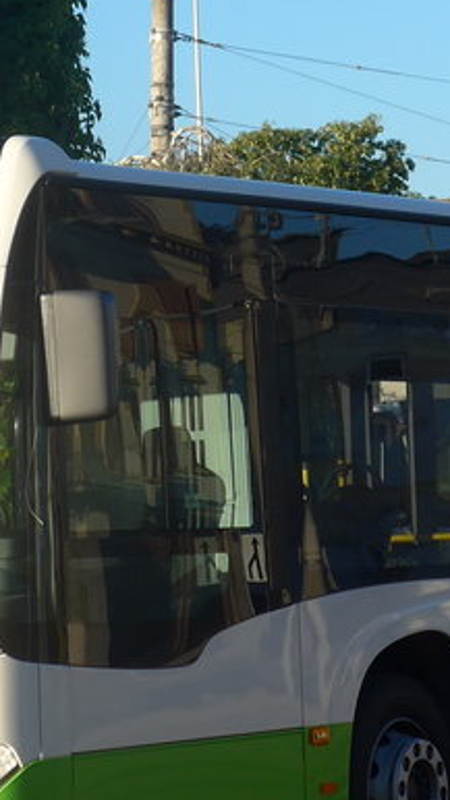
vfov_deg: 12.2
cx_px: 280
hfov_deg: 6.9
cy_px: 226
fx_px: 3735
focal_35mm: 176
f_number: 3.3
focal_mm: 10.7
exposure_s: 1/640
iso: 80
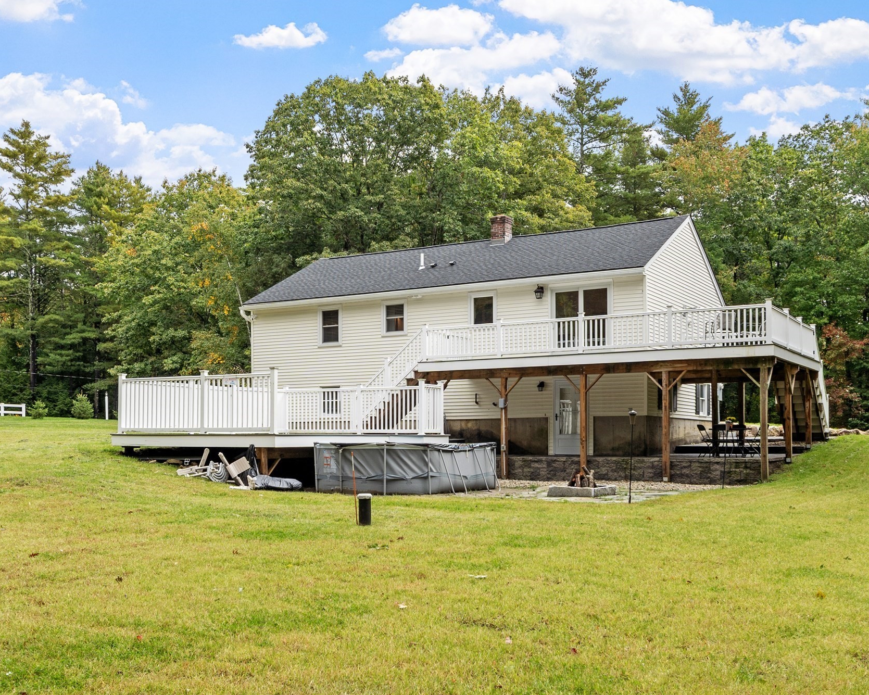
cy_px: 347
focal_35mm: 38
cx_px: 449
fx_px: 977
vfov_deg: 39.2
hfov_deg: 47.9
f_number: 8
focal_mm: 22
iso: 160
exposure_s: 1/125
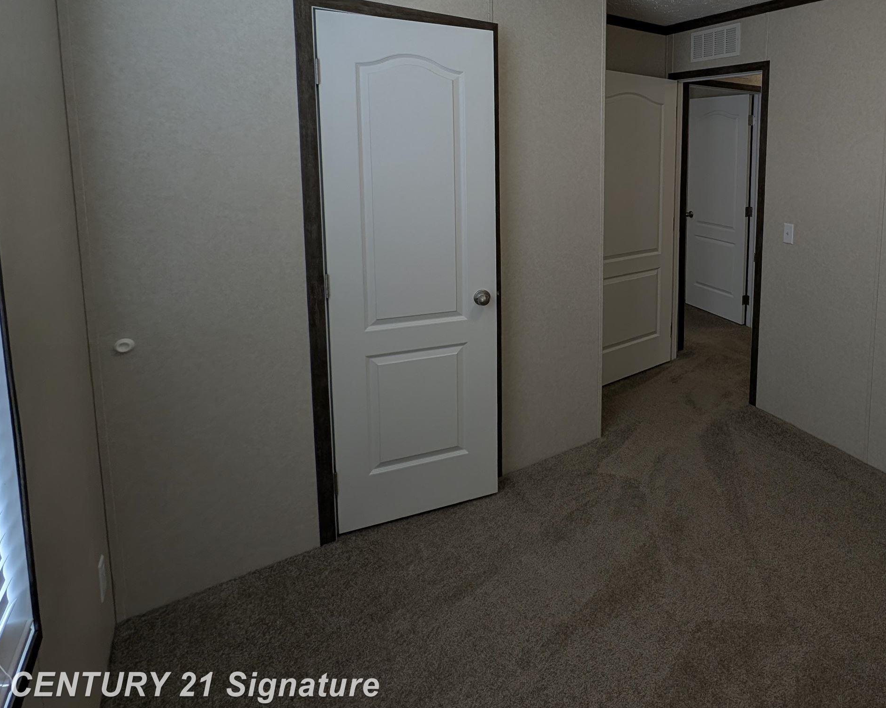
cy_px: 200
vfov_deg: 67.5
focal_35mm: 19
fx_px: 498
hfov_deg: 76.0
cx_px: 685
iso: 44
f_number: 1.95
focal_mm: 2.23
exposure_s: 1/160
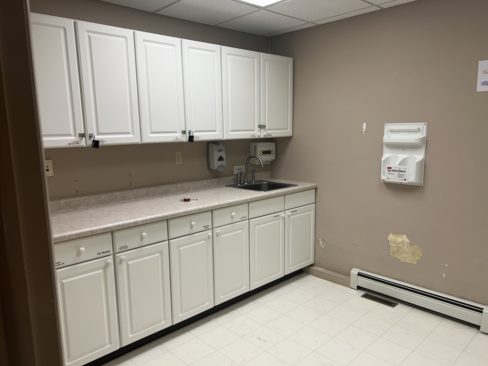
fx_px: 367
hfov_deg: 67.3
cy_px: 183
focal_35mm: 26
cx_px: 244
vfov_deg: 53.1
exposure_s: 1/120
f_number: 1.5
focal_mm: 5.7
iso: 64
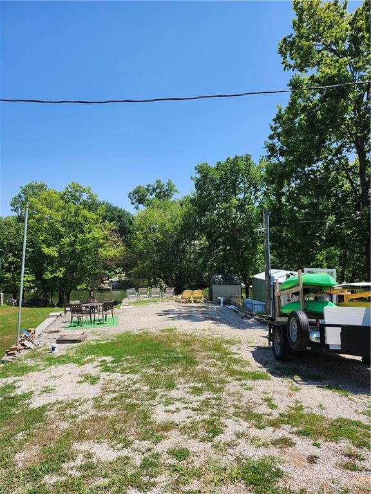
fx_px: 329
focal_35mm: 23
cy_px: 247
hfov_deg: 58.9
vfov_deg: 73.9
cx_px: 186
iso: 25
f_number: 1.8
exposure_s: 1/1314
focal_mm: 5.54
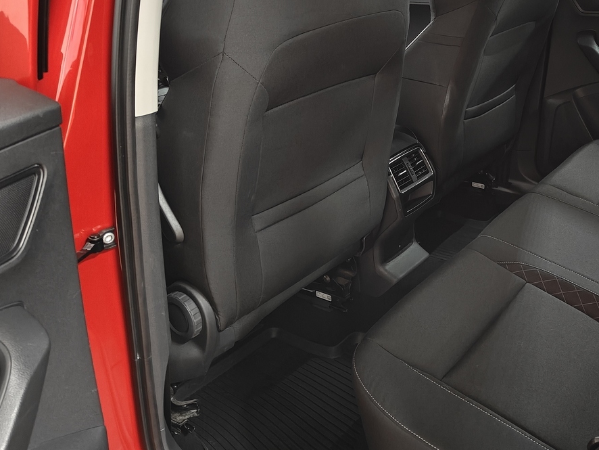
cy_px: 157
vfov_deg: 36.5
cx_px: 431
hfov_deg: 46.5
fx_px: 675
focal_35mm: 39
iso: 1600
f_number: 1.8
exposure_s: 1/23
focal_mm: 5.59
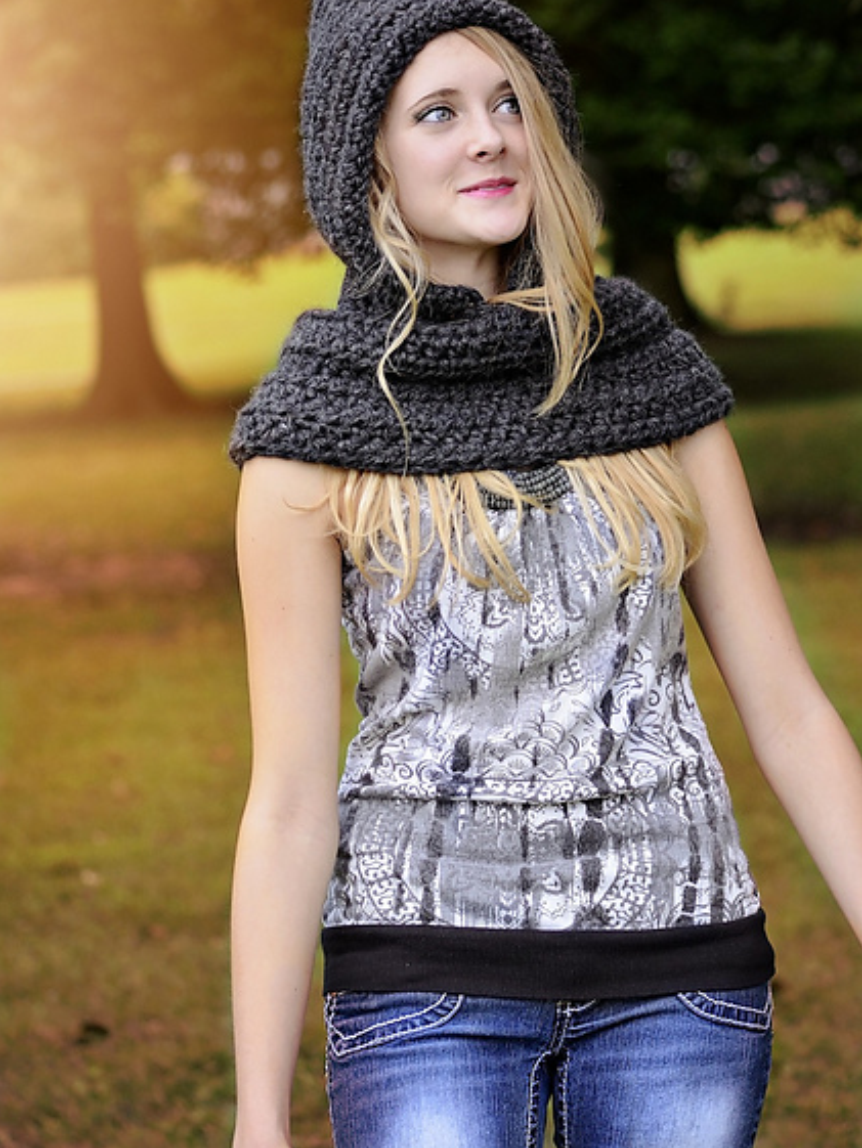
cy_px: 495
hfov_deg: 12.9
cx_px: 430
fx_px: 3817
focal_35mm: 115
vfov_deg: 17.1
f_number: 4
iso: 800
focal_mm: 70
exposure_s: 1/250
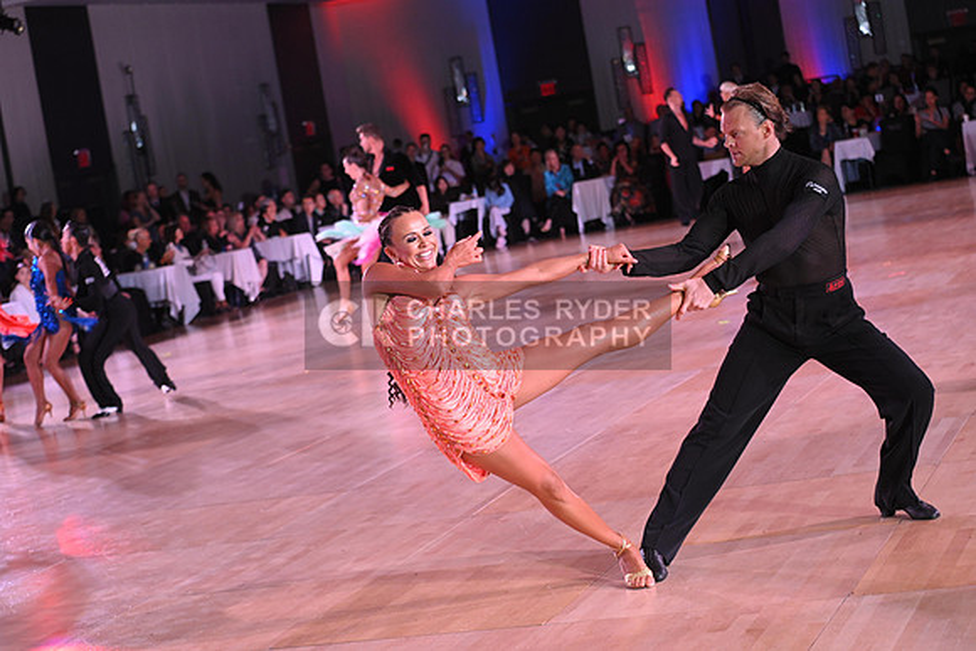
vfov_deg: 17.1
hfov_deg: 25.4
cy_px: 326
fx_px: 2169
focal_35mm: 80
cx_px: 488
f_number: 4.5
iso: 1600
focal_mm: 80
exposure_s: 1/200
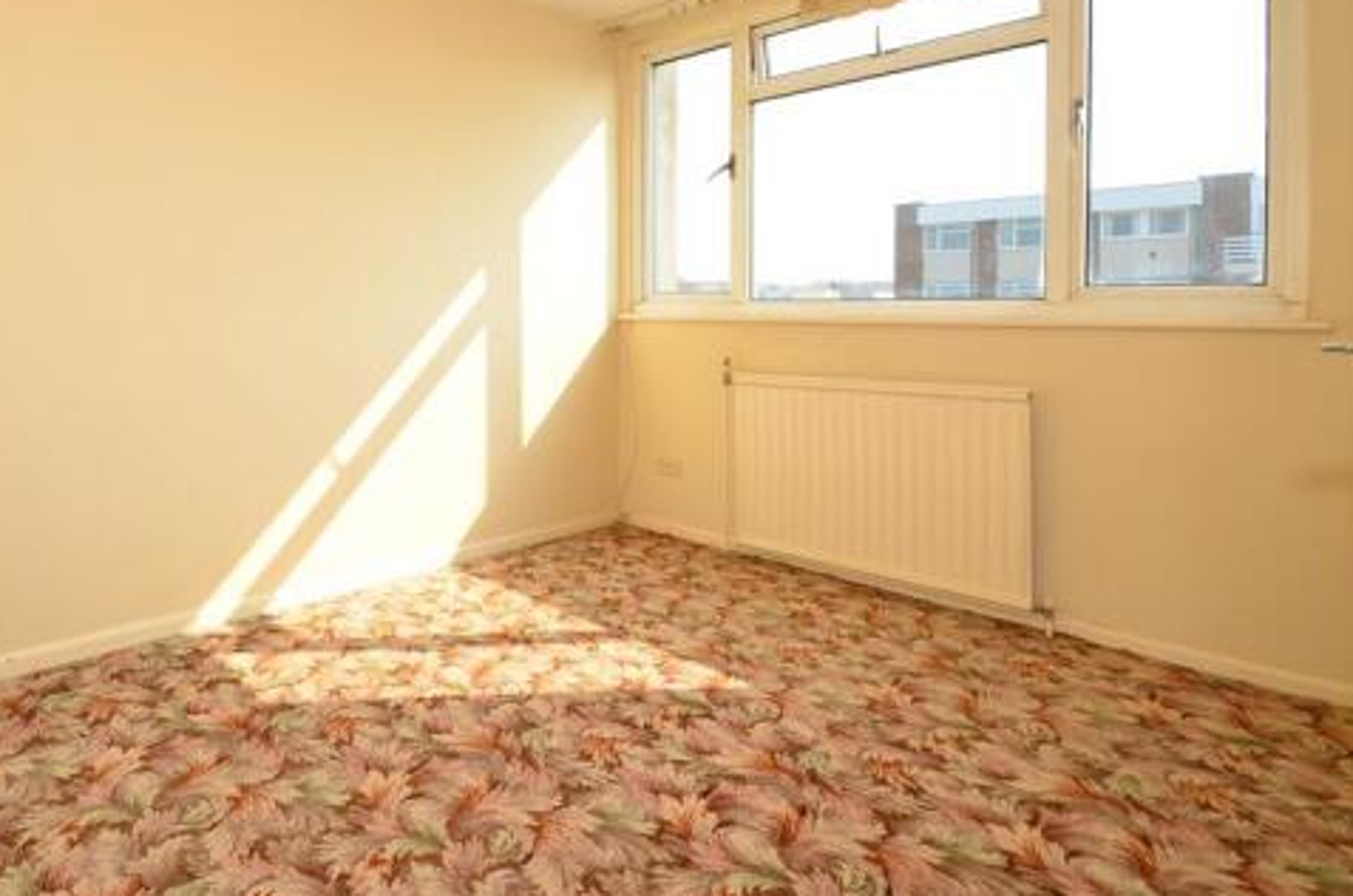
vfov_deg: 54.5
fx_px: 851
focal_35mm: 23
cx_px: 437
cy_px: 301
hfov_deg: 74.3
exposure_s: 1/200
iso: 640
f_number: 13
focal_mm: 11
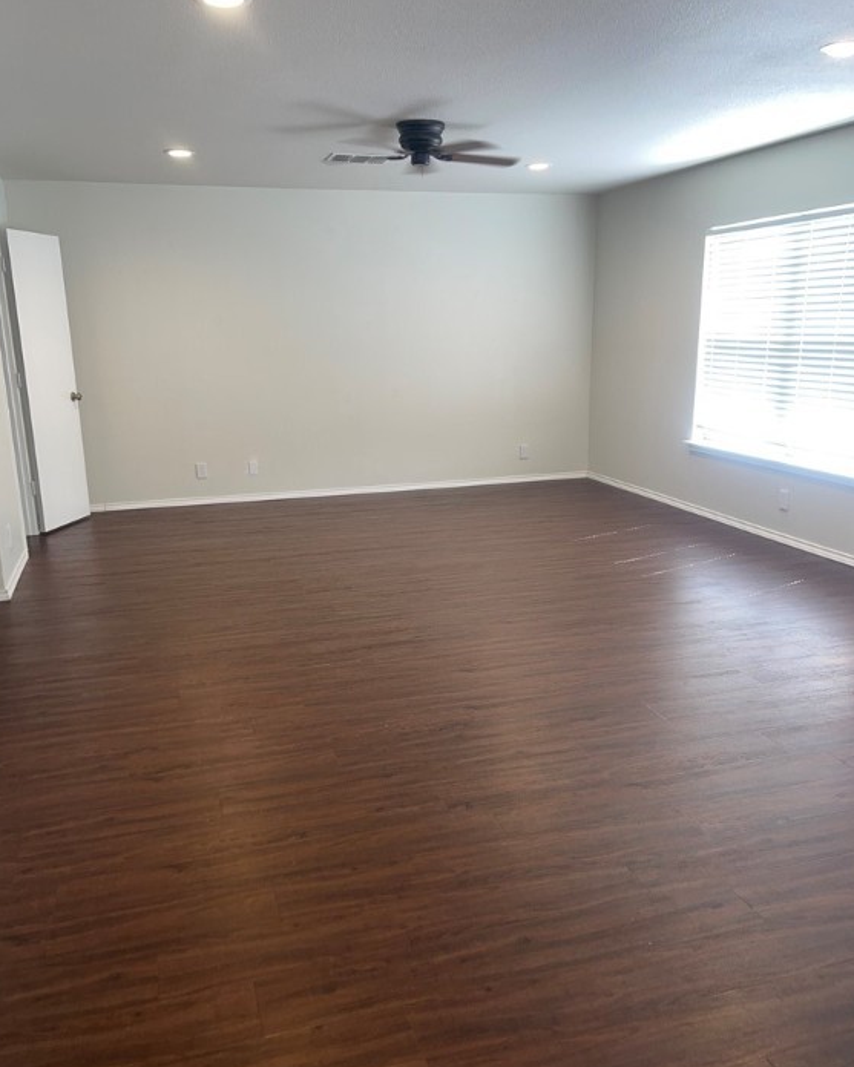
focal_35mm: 28
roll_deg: +1.8
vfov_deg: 62.2
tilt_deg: -16.2
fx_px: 884
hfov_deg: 51.5
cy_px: 560
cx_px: 428
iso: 32
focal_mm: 5.1
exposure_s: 1/34
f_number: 1.6
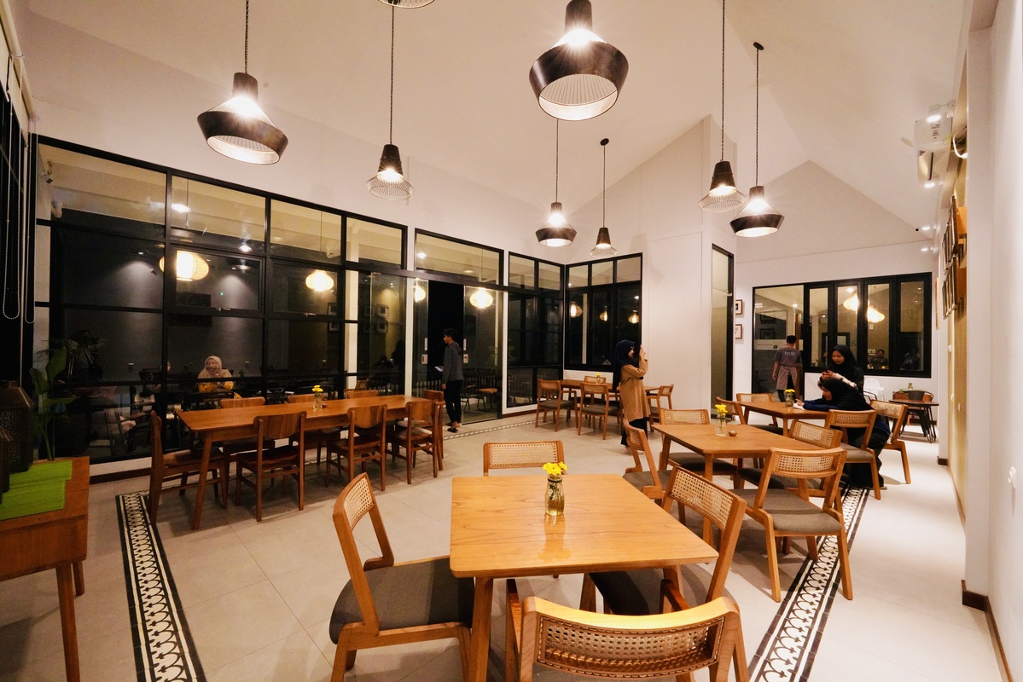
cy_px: 341
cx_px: 512
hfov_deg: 104.2
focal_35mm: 14
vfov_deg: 81.2
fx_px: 398
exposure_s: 1/20
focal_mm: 14
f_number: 16
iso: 10000
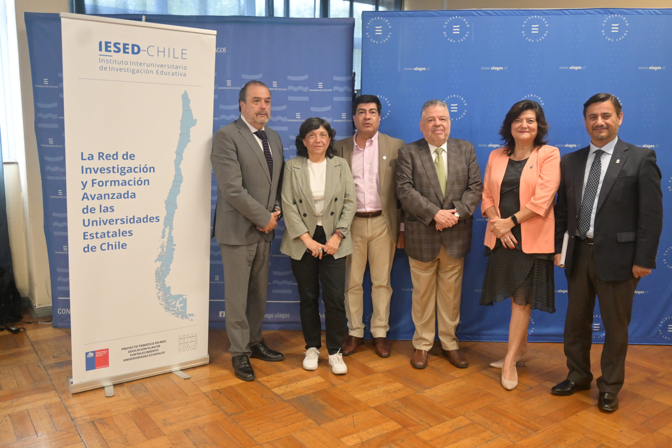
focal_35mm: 32
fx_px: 588
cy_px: 224
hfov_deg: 59.5
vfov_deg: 41.7
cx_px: 336
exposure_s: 1/60
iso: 1400
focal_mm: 21
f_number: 4
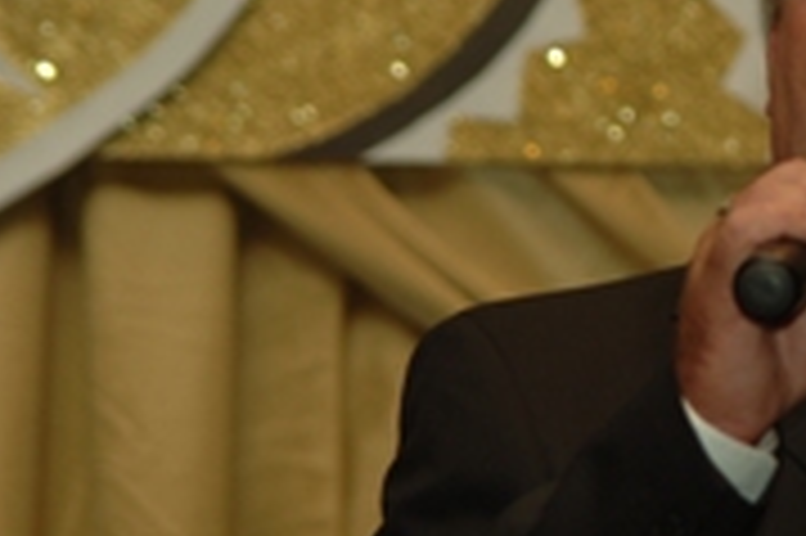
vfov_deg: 3.5
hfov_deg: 5.2
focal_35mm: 394
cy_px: 252
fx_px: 8819
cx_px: 995
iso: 250
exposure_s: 1/60
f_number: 4
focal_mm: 105
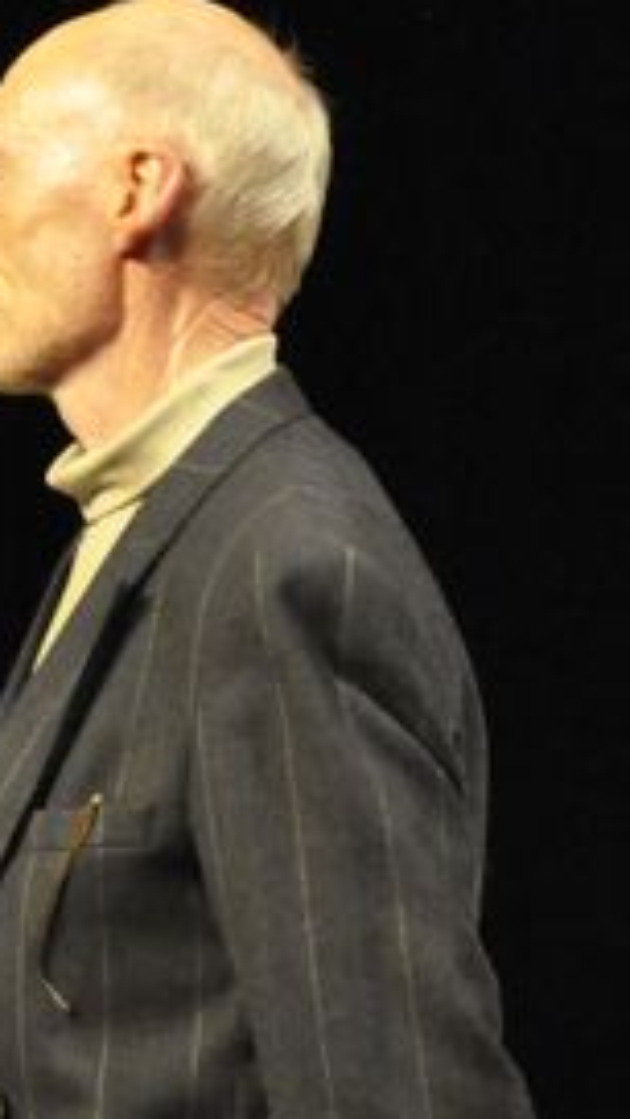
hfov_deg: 4.2
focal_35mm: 286
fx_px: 8494
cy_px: 722
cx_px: -292
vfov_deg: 7.5
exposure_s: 1/60
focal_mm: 62
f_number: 5.3
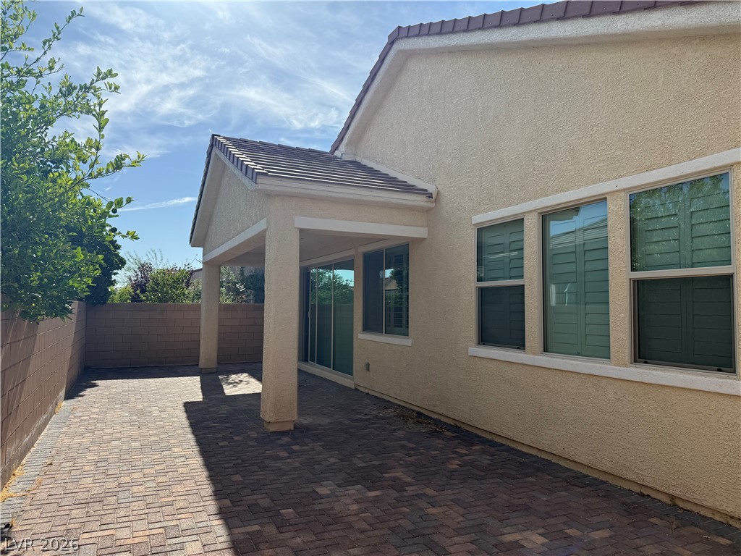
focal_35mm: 24
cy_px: 278
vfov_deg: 56.8
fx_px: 514
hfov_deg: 71.6
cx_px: 370
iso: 100
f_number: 1.78
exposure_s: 1/6173
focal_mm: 6.76
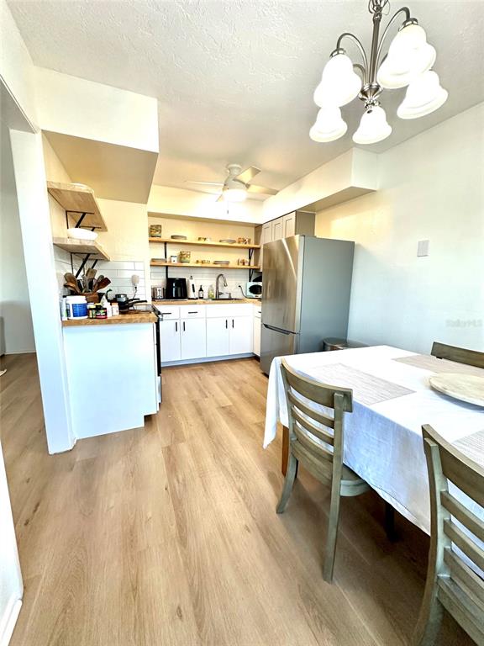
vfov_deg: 102.1
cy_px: 323
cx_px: 242
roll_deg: -1.7
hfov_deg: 85.7
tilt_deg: -8.9
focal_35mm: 14
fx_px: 261
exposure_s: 1/120
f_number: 2.2
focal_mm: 2.22
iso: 250
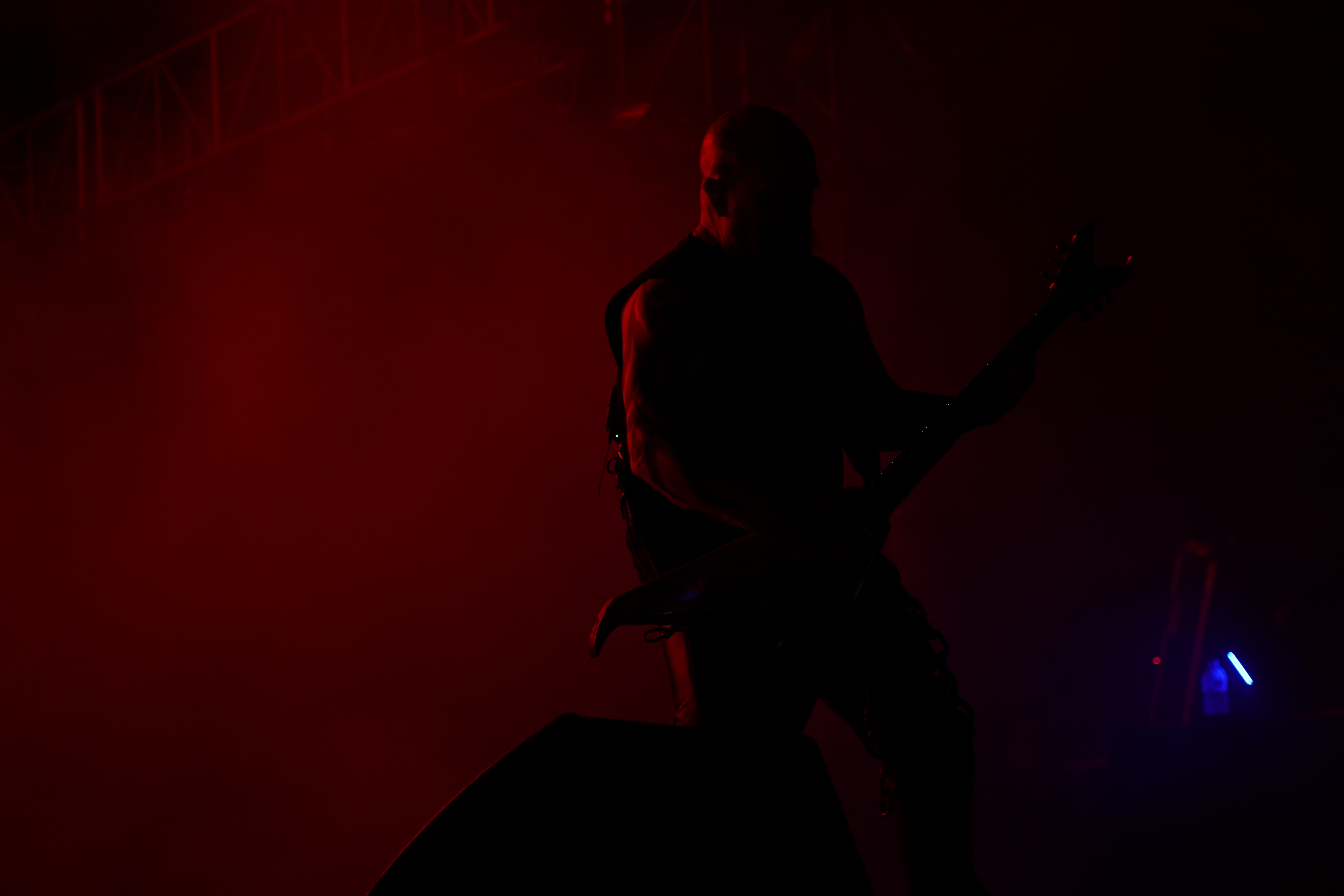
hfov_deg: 19.5
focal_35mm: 105
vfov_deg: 13.0
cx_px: 672
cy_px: 448
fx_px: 3920
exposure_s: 1/125
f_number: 4
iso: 800
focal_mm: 105
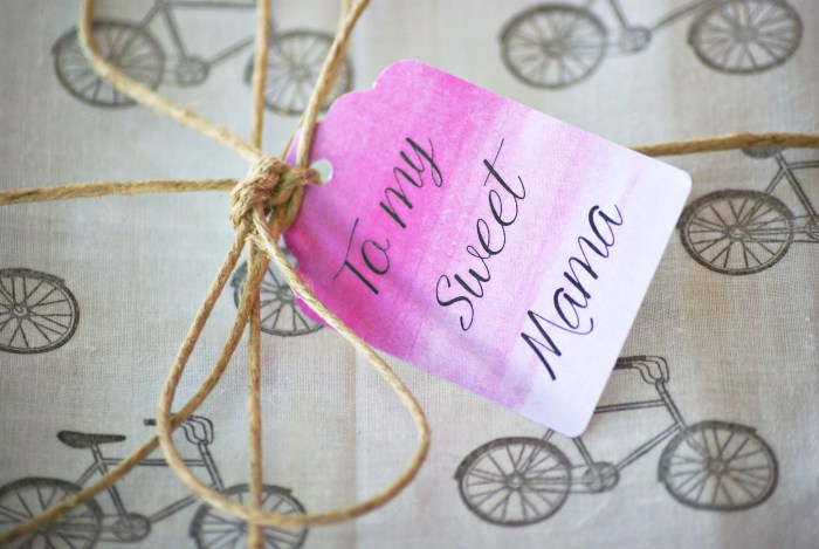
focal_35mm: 202
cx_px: 410
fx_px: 4614
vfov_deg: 6.8
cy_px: 274
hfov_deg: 10.1
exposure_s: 1/250
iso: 400
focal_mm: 135
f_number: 4.5
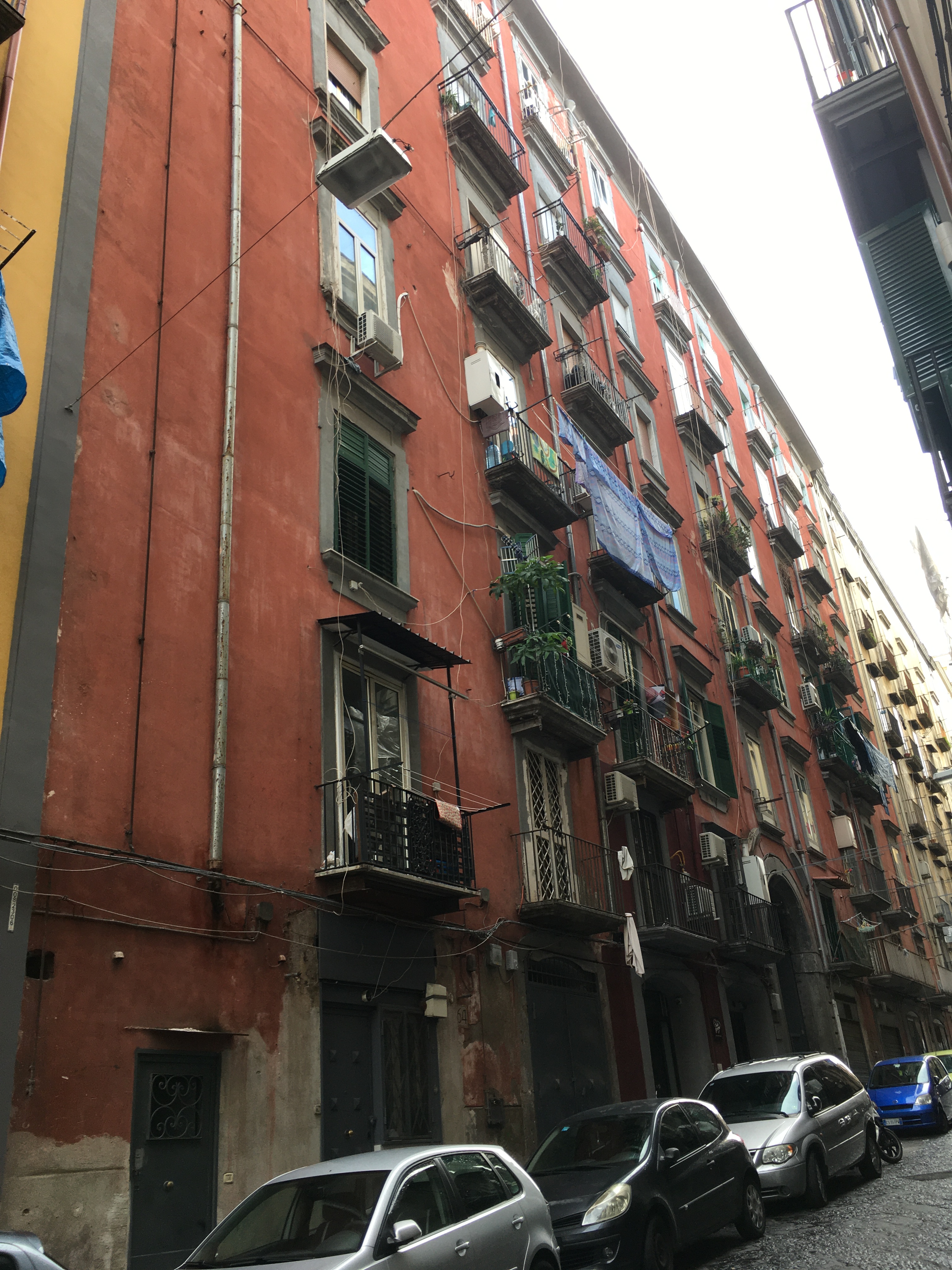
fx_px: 1063
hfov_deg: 48.2
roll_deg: +4.5
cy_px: 635
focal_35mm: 29
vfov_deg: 61.7
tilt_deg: +23.4
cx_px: 476
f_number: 2.2
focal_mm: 4.15
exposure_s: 1/100
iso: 25
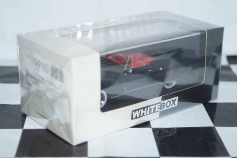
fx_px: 543
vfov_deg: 16.6
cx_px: 118
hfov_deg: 24.6
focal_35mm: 82
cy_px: 79
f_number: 5
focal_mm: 55
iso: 400
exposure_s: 1/100
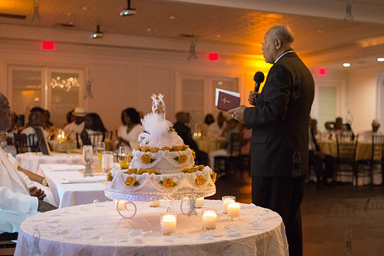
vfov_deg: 26.5
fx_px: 544
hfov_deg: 38.6
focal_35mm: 51
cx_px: 247
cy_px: 135
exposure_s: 1/160
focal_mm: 35
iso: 4000
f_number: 2
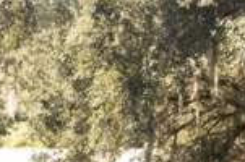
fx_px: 604
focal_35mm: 89
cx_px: 0
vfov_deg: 14.9
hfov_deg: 22.1
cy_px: 179
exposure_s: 1/30
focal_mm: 10.26
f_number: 11
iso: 250
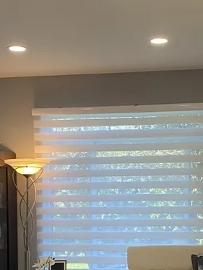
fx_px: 586
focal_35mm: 75
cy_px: 218
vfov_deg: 25.5
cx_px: 149
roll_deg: +0.0
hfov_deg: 19.5
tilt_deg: -2.2
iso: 80
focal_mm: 4.25
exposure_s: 1/60
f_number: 1.8
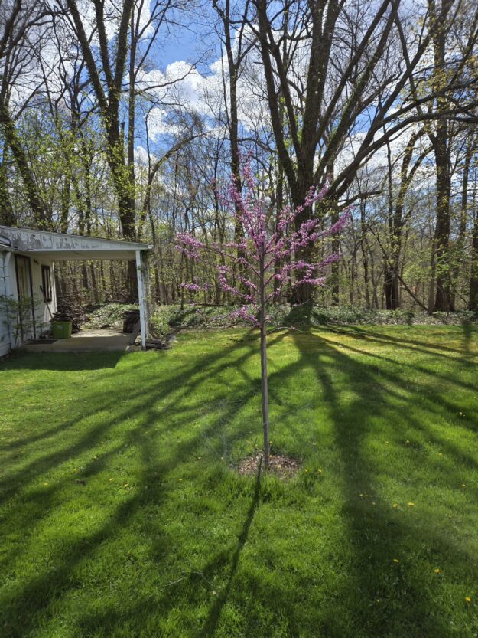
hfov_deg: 58.9
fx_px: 423
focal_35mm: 23
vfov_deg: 73.9
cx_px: 239
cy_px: 319
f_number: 1.8
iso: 25
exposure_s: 1/1667
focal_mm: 5.4
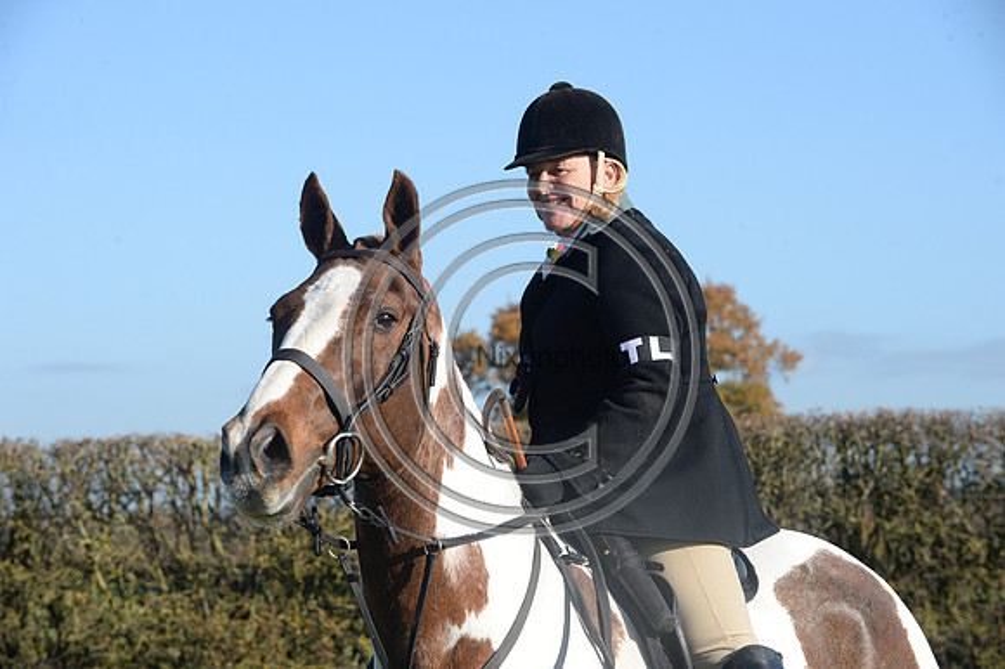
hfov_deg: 17.1
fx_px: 3348
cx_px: 502
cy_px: 334
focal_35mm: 120
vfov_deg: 11.4
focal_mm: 120
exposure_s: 1/1250
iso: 1000
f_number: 9
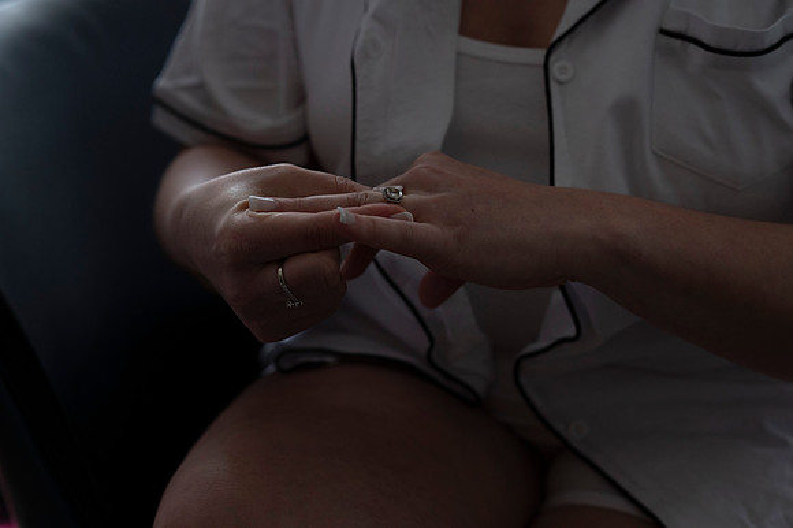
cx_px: 396
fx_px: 1871
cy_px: 264
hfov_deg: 23.9
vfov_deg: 16.1
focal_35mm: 85
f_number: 4
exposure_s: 1/1000
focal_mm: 85
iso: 1250
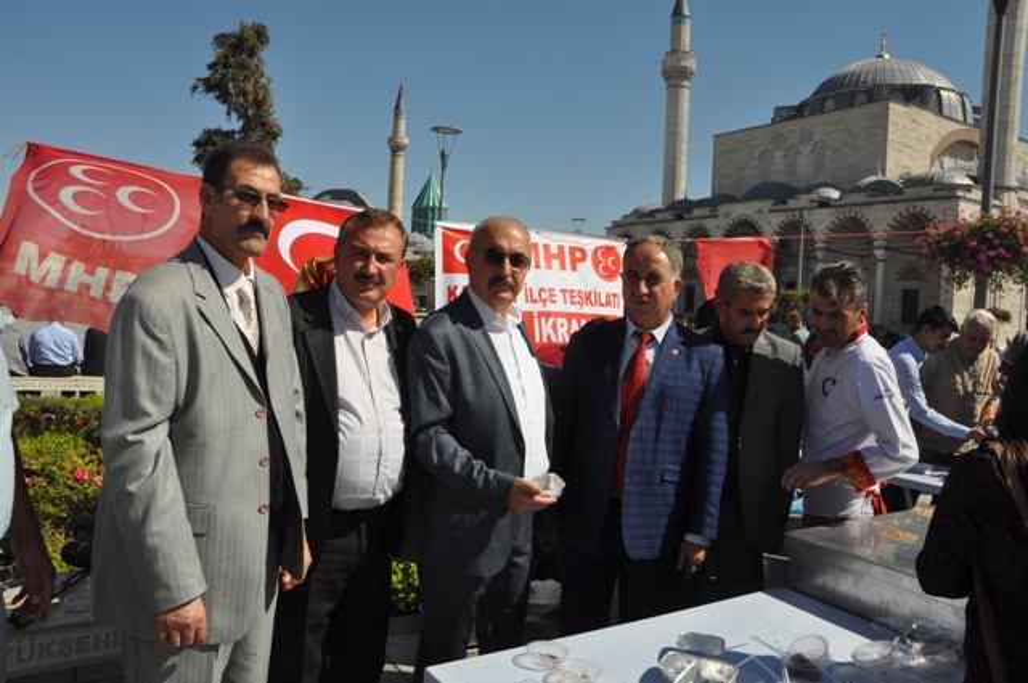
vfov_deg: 47.8
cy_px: 342
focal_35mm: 27
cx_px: 514
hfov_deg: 67.4
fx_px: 770
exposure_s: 1/400
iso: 200
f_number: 10
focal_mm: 18
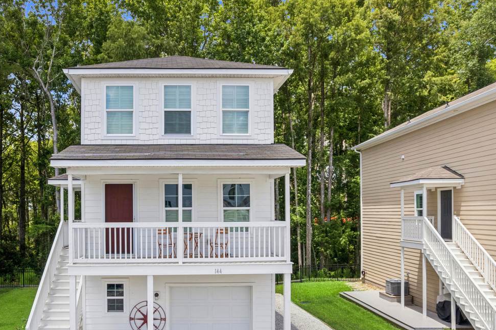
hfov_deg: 62.5
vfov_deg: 44.4
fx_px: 399
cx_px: 176
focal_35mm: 29
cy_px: 214
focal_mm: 8.38
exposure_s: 1/350
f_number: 2.8
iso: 100
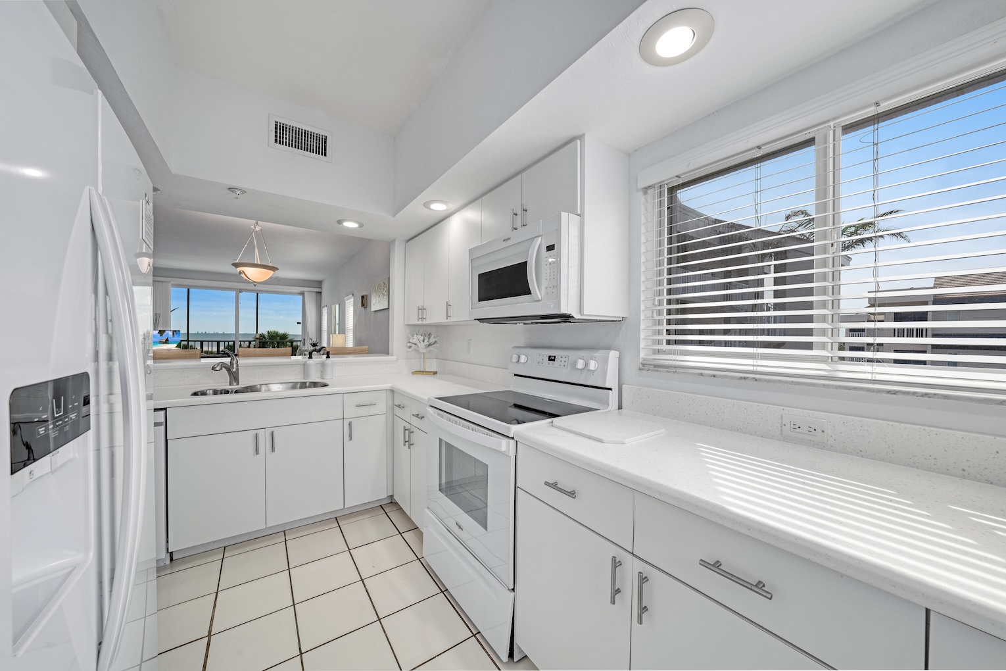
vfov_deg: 90.0
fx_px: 335
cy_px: 336
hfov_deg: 112.6
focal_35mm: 12
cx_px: 503
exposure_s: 1/25
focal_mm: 12
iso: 160
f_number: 10
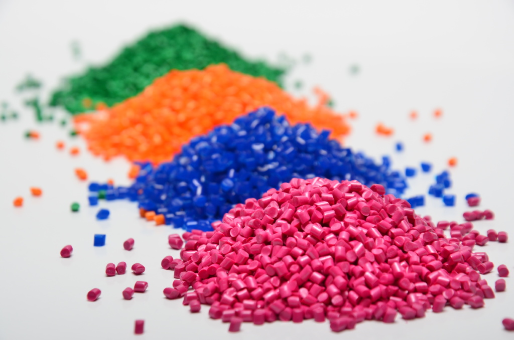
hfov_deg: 13.1
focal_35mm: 158
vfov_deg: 8.7
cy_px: 170
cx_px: 257
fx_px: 2244
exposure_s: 1/200
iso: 250
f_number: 9
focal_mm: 105
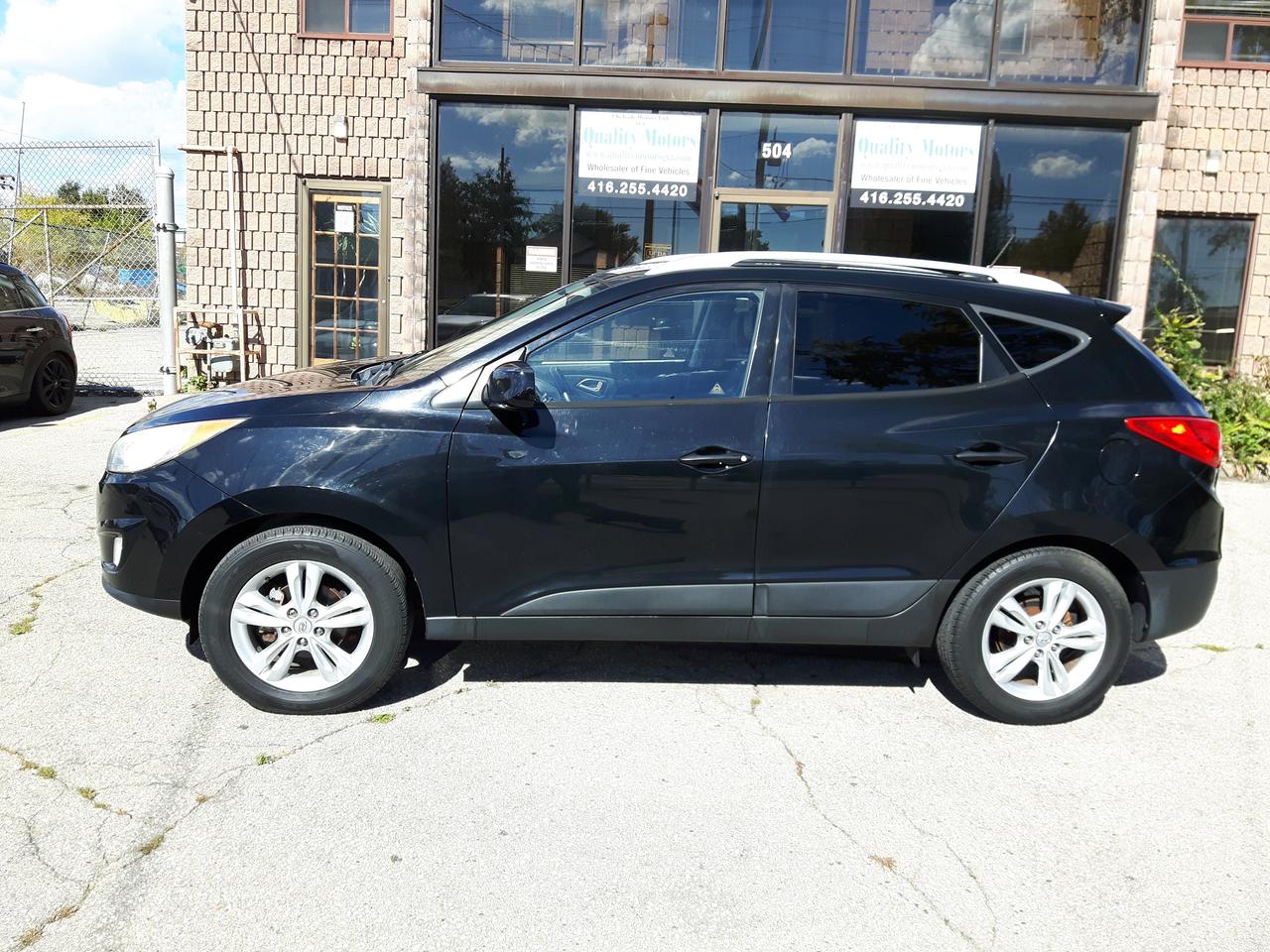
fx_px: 1137
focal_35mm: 31
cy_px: 476
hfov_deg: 58.4
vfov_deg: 45.4
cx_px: 635
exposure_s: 1/637
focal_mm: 3.7
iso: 40
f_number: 1.9
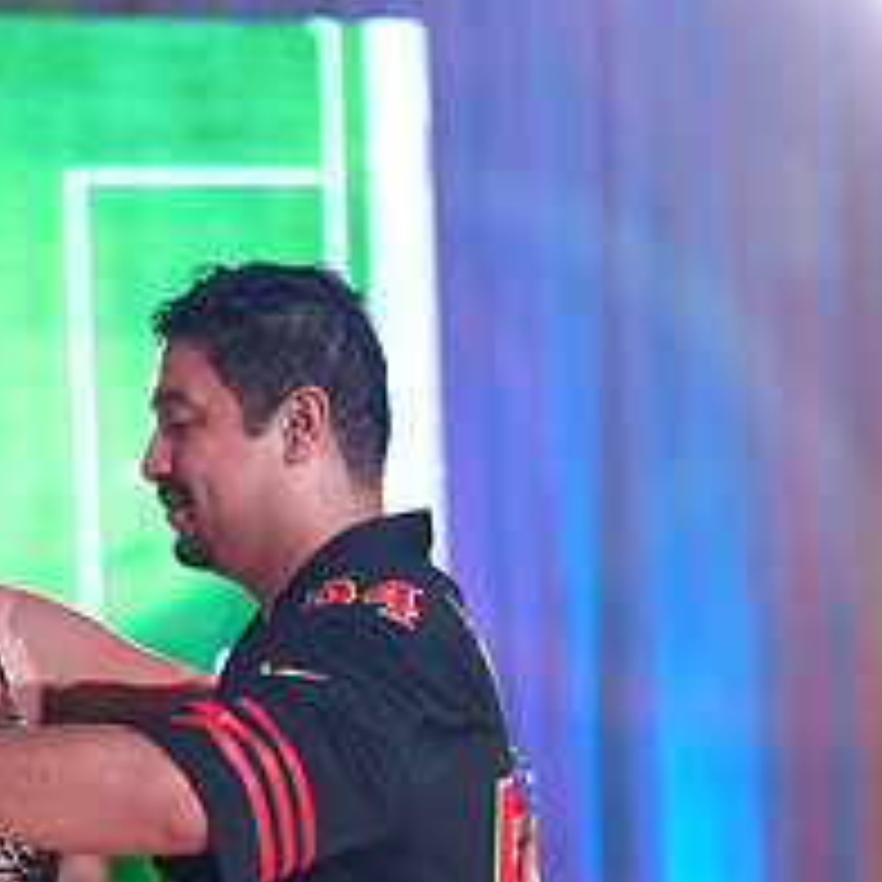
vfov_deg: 7.2
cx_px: 106
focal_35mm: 239
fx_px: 6890
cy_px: 1260
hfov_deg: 7.3
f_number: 2.8
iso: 2000
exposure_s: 1/500
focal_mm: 95
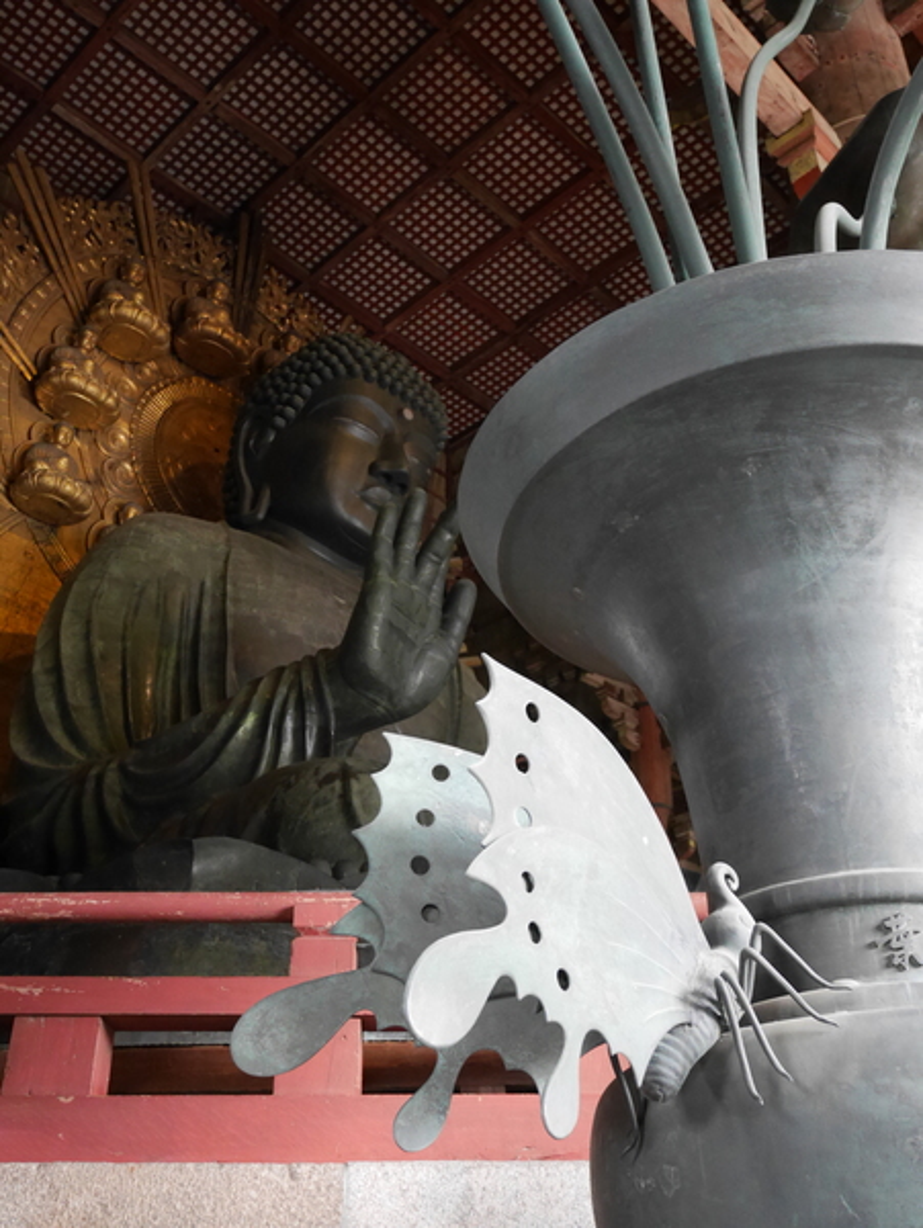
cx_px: 462
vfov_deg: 51.3
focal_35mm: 36
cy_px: 614
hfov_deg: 39.7
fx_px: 1278
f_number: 4.2
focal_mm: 18
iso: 3200
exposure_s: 1/60
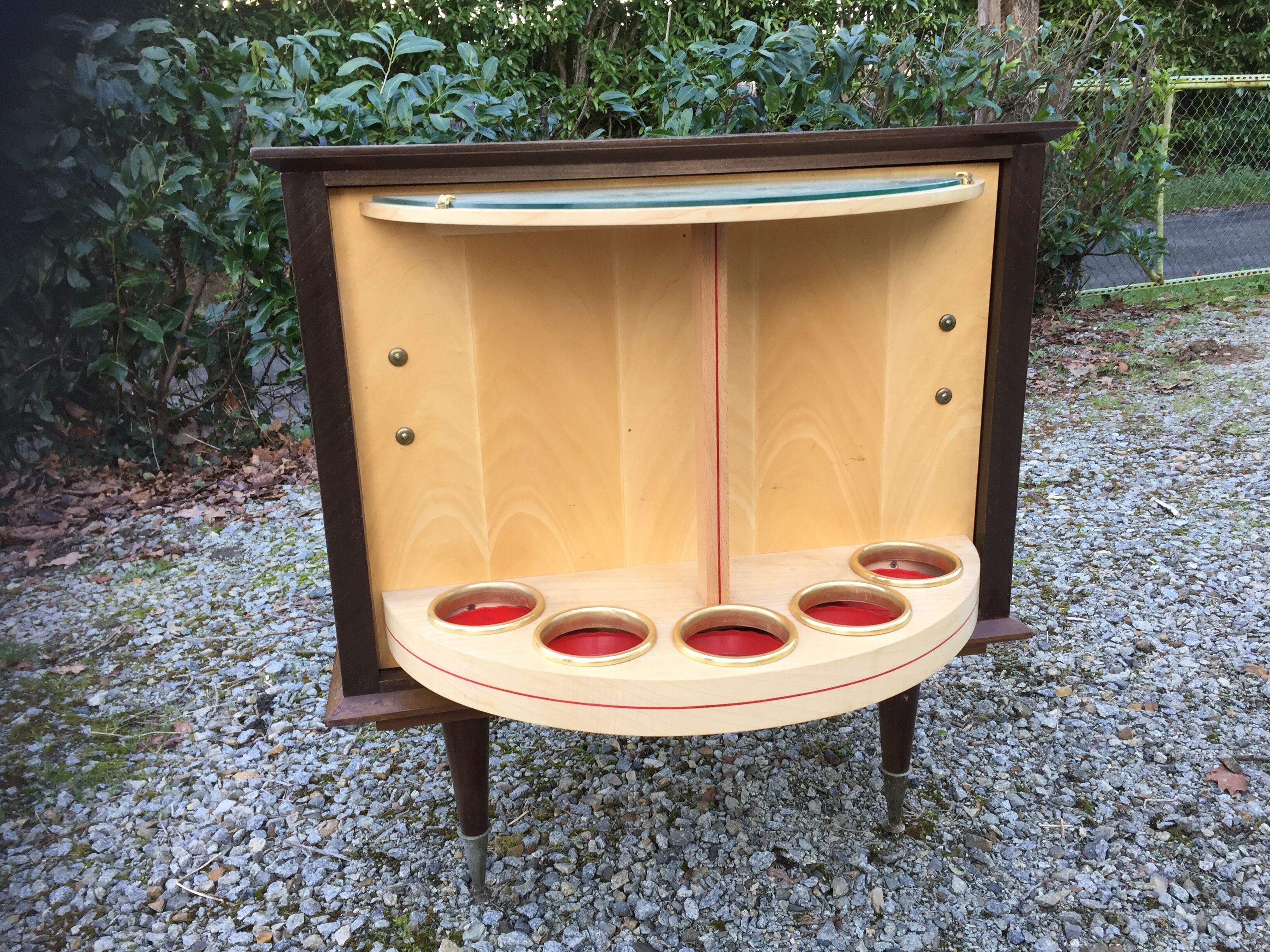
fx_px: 1064
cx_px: 635
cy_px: 476
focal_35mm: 29
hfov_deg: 61.7
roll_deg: +2.9
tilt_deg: -16.3
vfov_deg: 48.2
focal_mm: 4.15
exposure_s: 1/100
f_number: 2.2
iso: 50
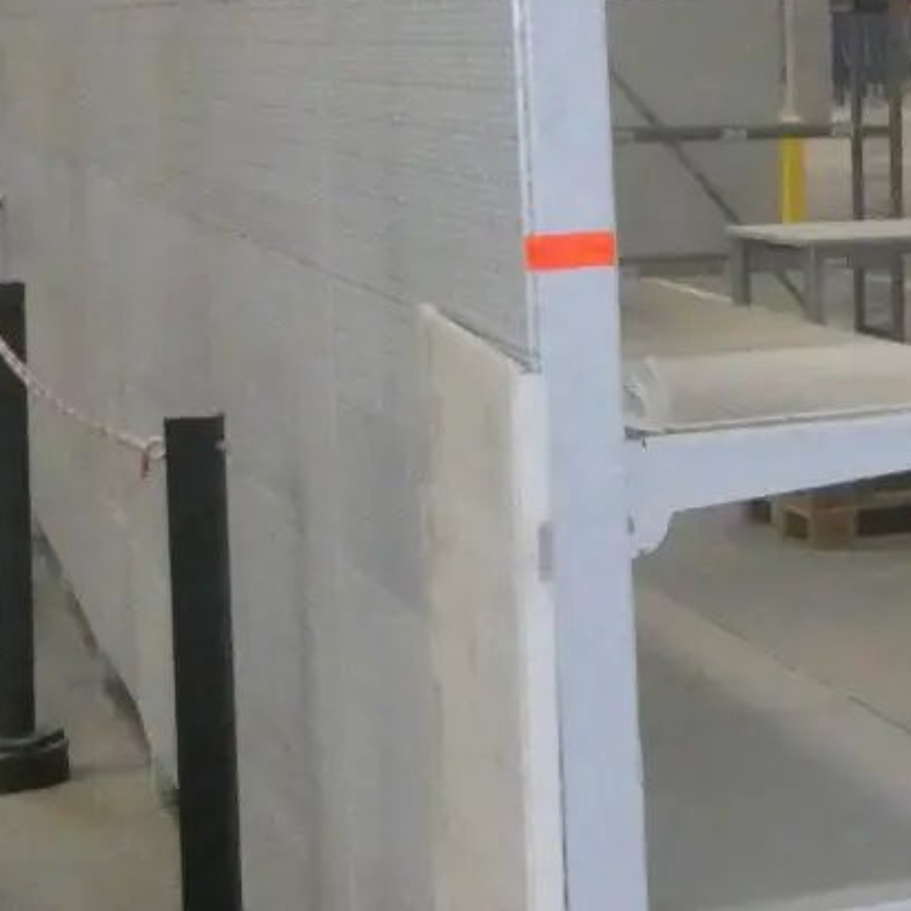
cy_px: 239
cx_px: 1616
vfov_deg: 17.5
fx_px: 2948
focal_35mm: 99
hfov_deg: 15.3
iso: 1600
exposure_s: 1/125
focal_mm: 4.3
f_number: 3.3
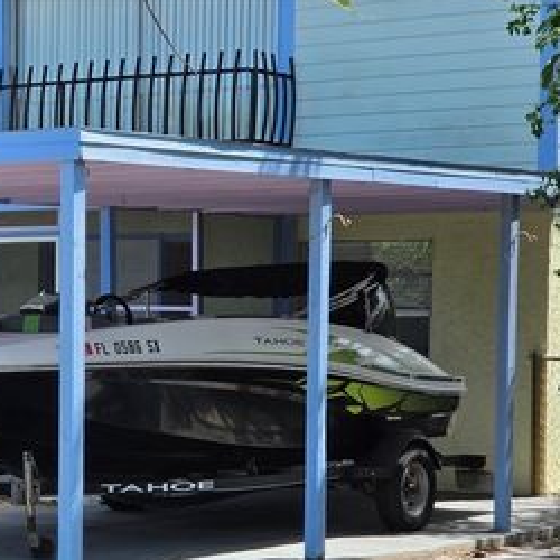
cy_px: 411
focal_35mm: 122
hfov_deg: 14.1
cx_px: 25
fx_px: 2233
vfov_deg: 14.2
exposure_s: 1/574
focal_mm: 7
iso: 25
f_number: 2.4
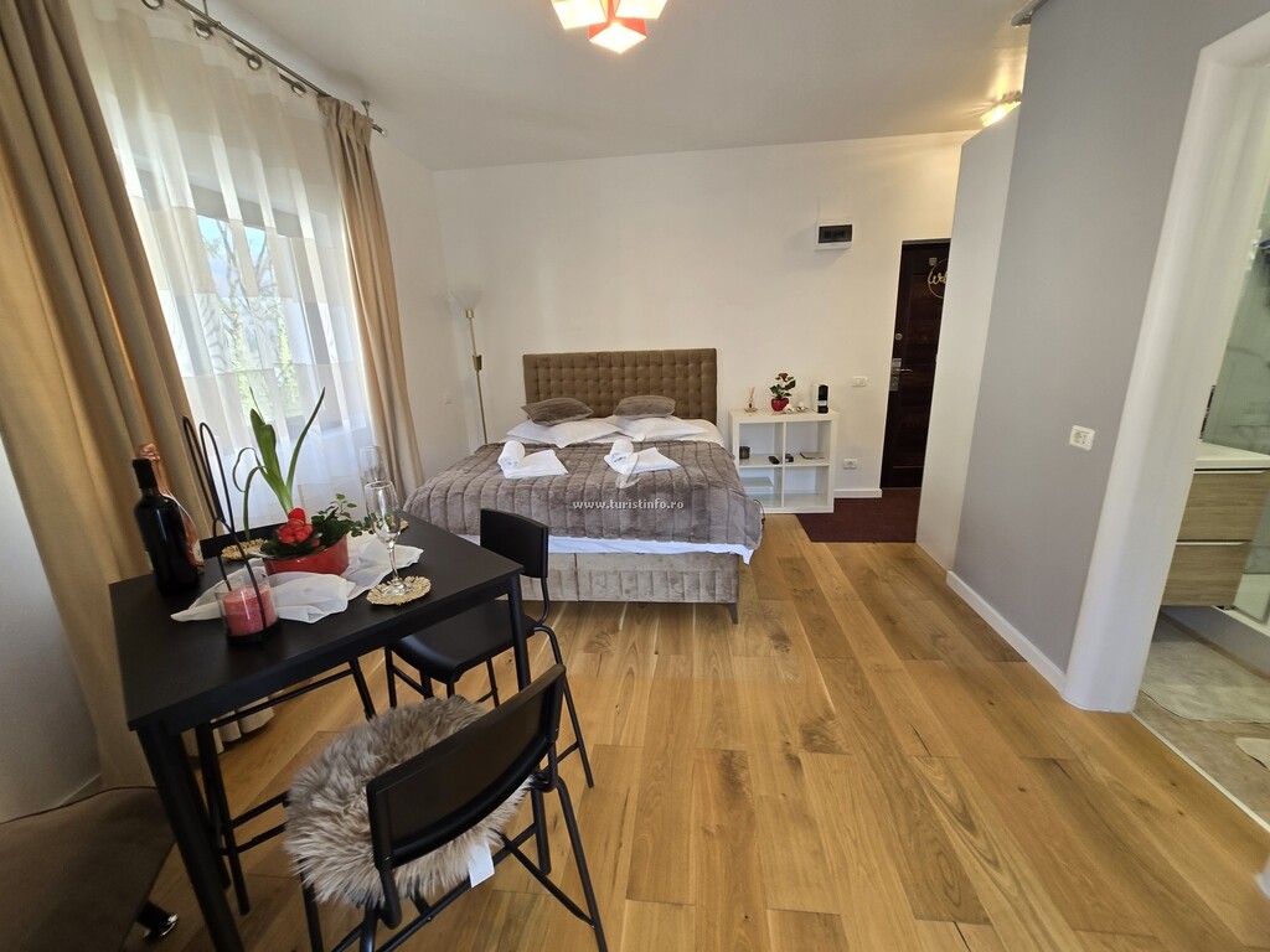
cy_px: 476
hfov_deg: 106.2
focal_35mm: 13
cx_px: 635
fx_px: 477
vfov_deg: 89.9
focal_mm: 2.2
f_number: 2.2
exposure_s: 1/60
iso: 50
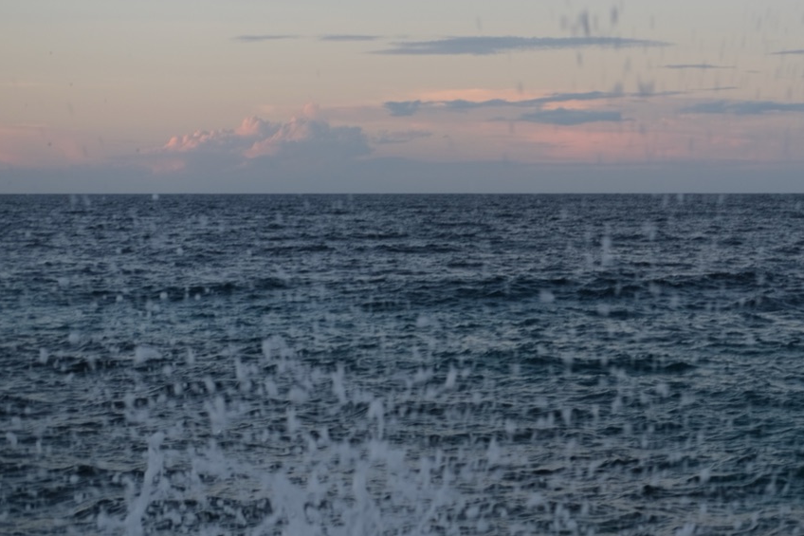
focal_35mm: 100
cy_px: 185
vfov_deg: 13.7
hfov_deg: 19.9
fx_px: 2233
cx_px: 756
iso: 160
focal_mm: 35
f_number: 3.6
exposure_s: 1/170
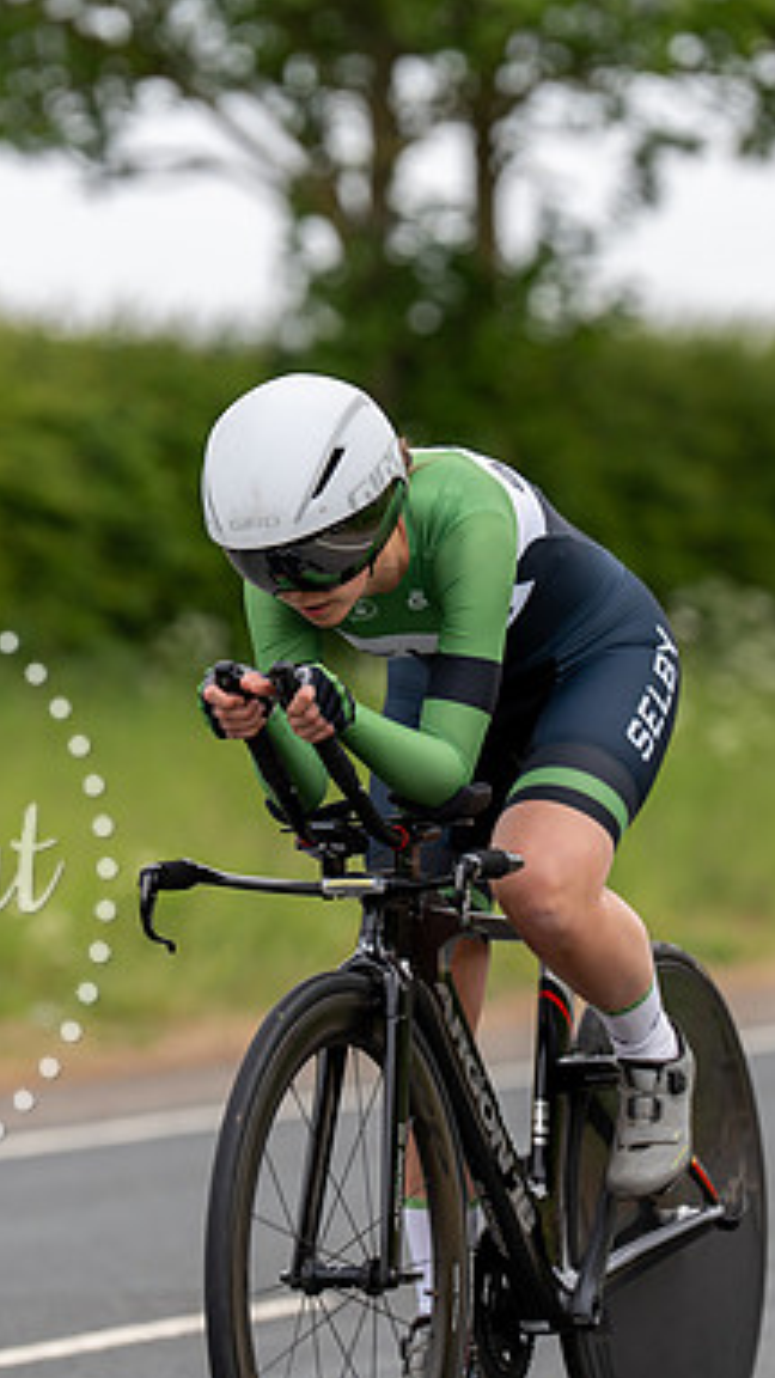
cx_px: 337
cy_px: 691
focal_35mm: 234
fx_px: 8549
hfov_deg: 5.2
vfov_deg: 9.2
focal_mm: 148
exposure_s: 1/1250
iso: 200
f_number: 3.2
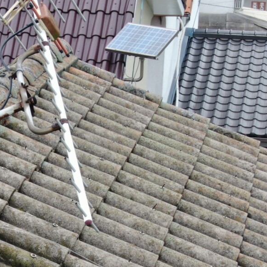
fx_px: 951
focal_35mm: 109
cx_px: 18
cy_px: 239
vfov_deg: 15.8
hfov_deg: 15.8
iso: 100
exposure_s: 1/120
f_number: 3.8
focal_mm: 8.6
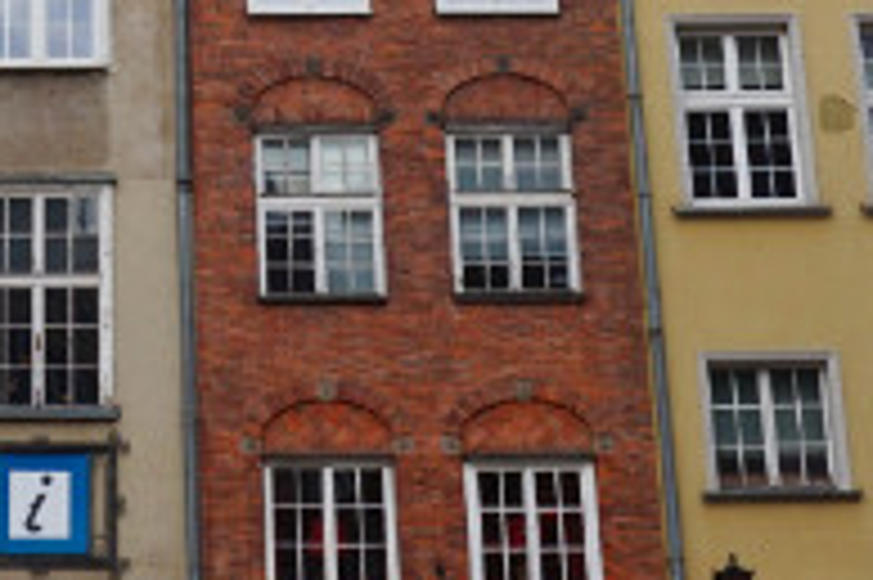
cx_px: 14
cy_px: -25
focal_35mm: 99
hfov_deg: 20.0
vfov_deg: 13.6
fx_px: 2399
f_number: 9
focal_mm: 16
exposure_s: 1/80
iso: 100
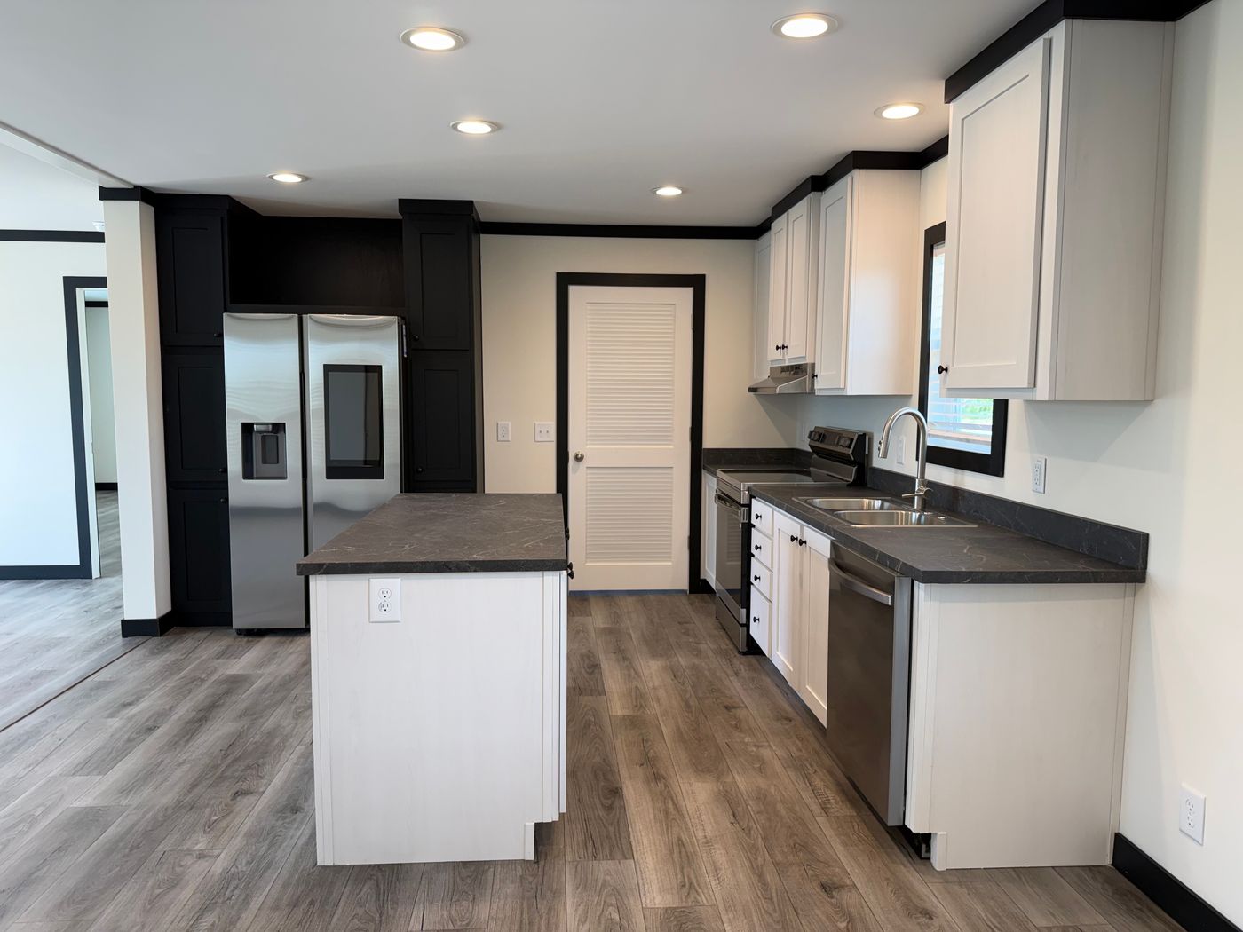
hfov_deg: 71.6
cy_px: 466
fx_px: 862
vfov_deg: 56.8
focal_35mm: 24
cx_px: 622
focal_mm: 6.76
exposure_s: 1/120
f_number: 1.78
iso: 64
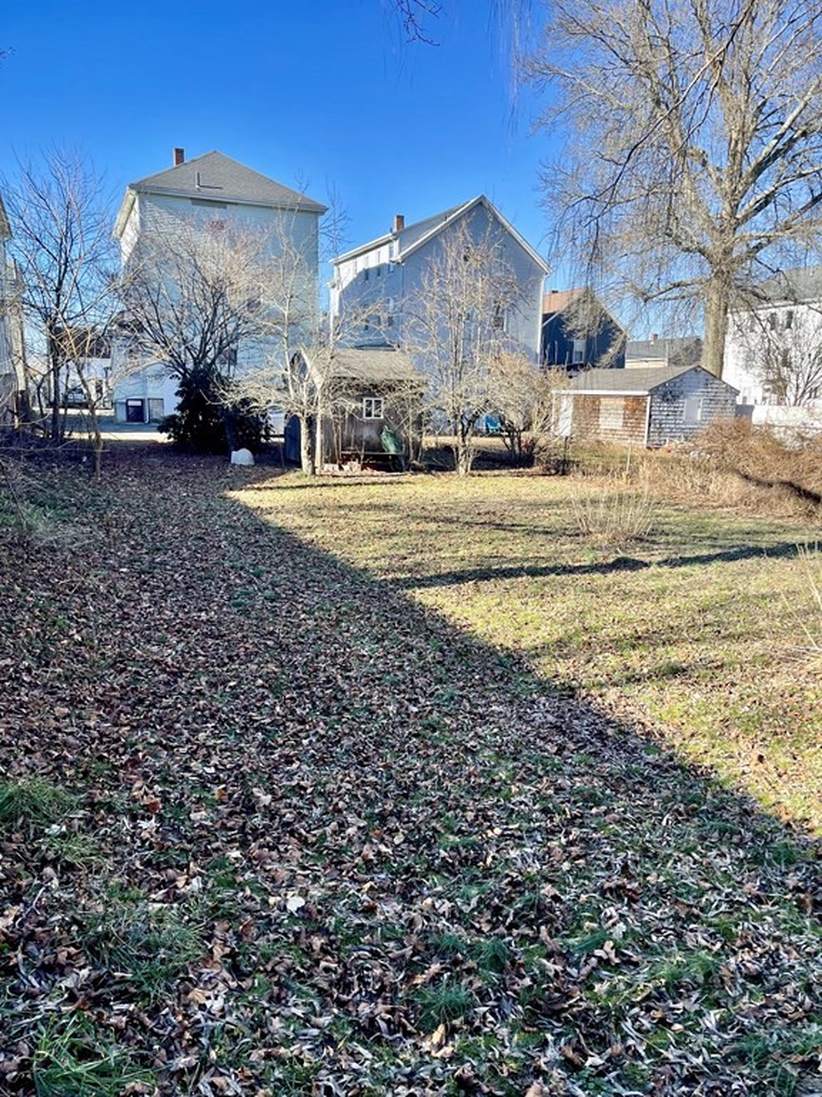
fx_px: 792
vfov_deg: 69.4
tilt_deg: -10.7
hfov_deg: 54.9
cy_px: 548
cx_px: 411
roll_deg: -2.1
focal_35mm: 25
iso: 32
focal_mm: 5.1
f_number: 1.6
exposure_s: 1/978
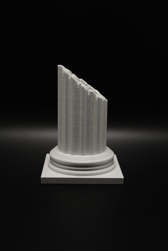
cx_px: 84
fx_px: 419
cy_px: 126
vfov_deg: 33.4
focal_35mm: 60
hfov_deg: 22.7
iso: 450
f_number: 4.5
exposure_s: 1/60
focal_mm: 40
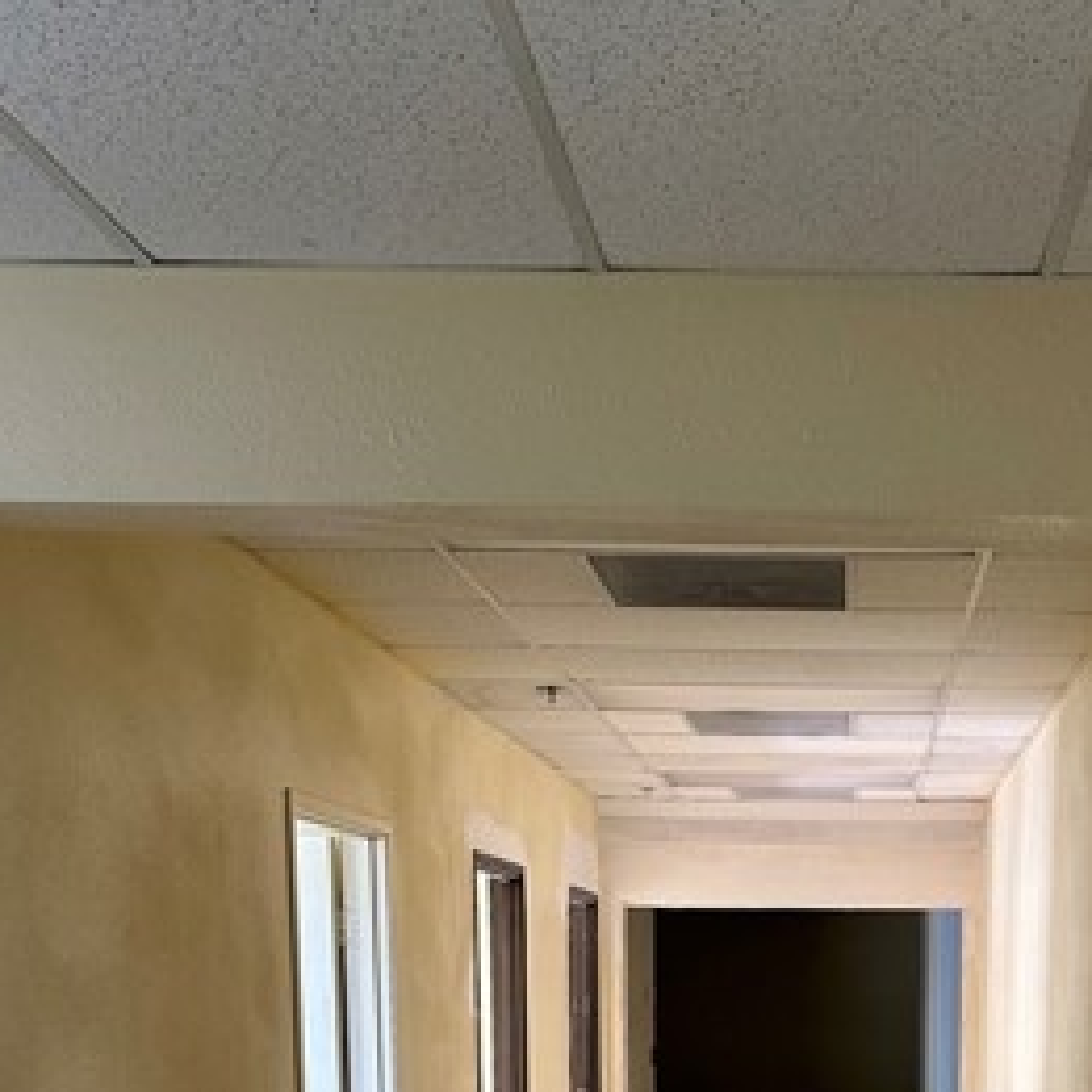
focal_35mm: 52
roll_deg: -1.5
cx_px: 866
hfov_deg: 32.0
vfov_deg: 29.0
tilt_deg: -8.0
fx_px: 1856
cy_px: 1255
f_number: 1.78
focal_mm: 6.86
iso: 320
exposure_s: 1/60
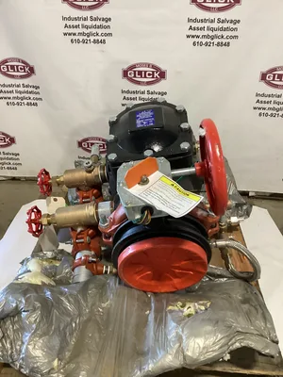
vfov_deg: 58.4
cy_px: 188
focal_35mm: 31
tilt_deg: -30.4
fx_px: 338
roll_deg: +1.2
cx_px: 142
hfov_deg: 45.4
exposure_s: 1/60
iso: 320
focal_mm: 3.3
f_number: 2.4
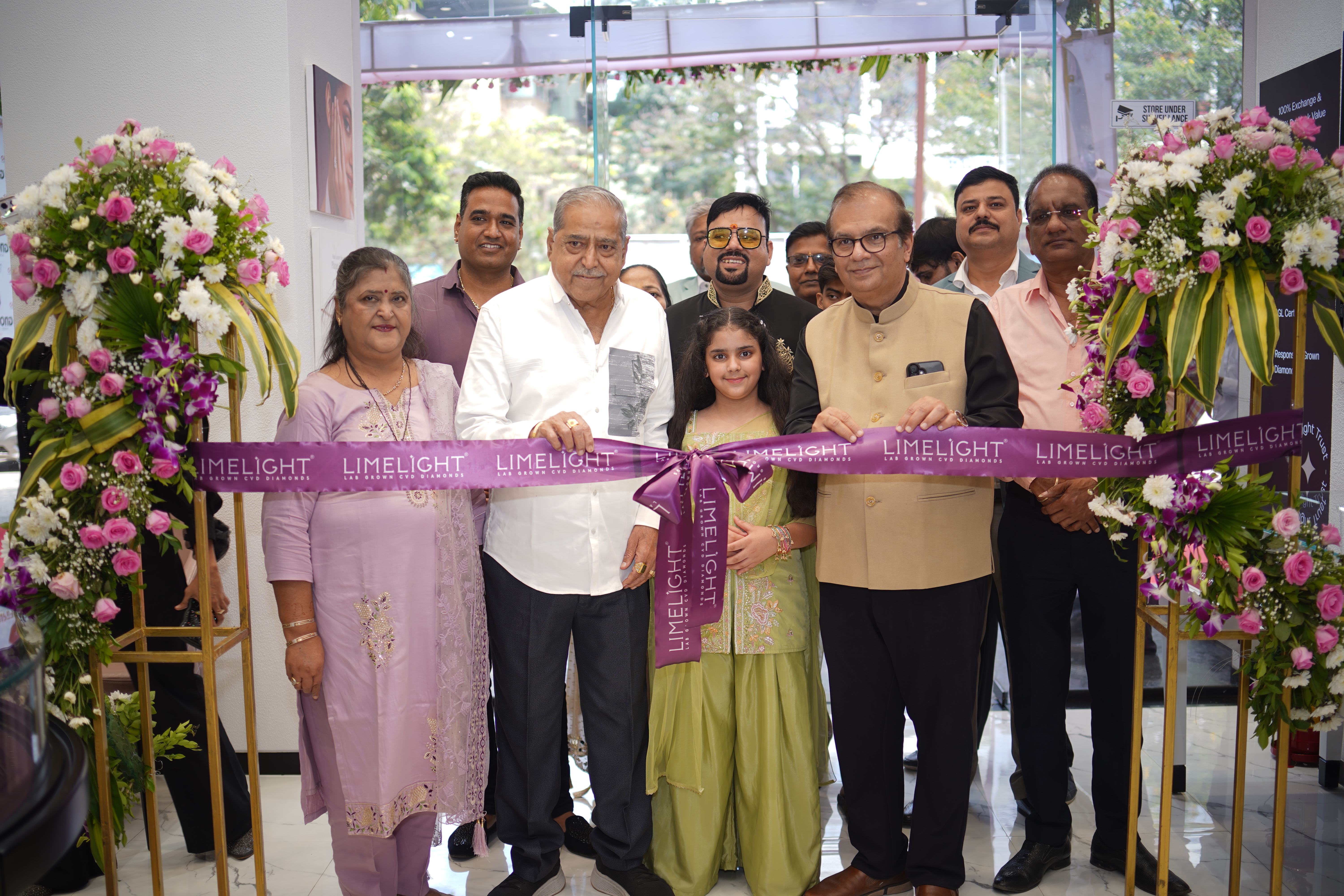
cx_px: 672
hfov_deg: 54.4
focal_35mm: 35
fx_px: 1307
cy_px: 448
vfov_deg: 37.9
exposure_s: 1/160
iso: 64
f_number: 1.8
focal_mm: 35
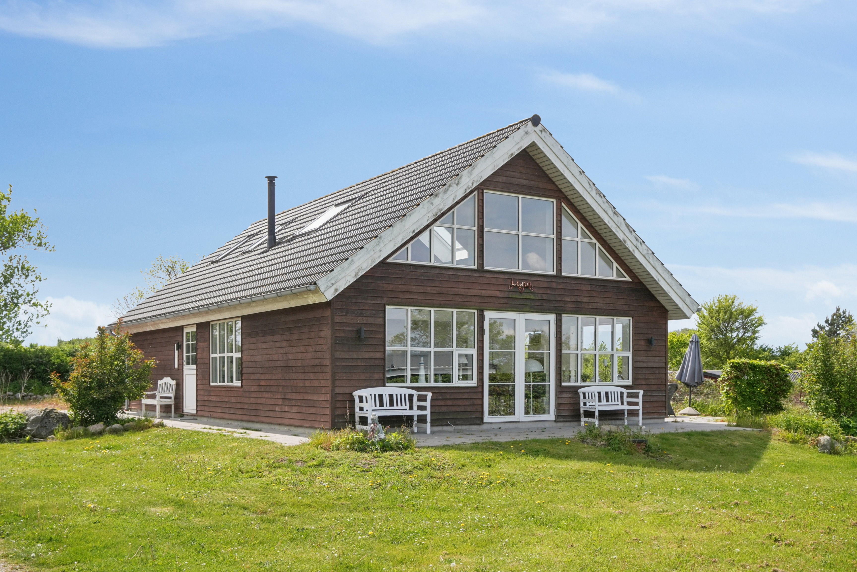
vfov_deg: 38.4
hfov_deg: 55.1
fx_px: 821
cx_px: 428
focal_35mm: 34
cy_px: 286
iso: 200
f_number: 8
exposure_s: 1/500
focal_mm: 23
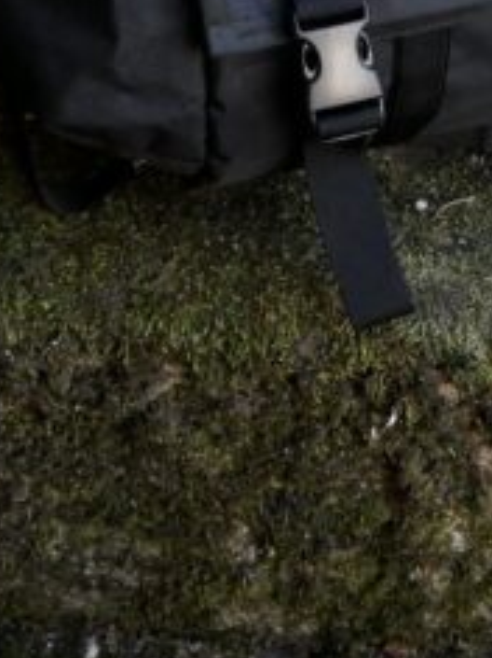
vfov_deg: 18.6
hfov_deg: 14.5
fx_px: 1916
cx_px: 401
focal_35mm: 101
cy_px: -88
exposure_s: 1/640
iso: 3200
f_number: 5.6
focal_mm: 20
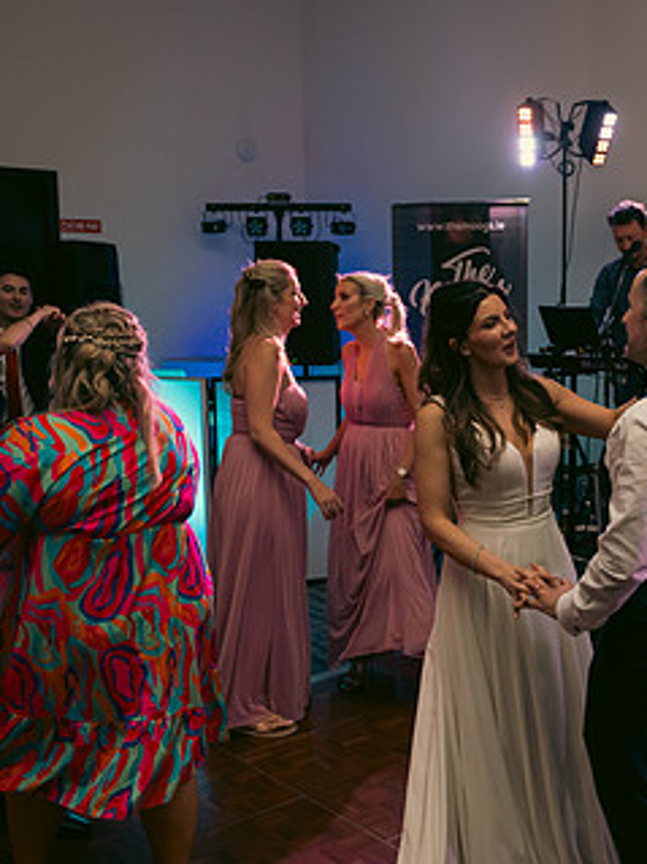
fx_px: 1047
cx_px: 585
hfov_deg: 32.6
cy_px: 459
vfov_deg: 44.8
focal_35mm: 42
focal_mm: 24
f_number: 3.5
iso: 800
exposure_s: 1/160
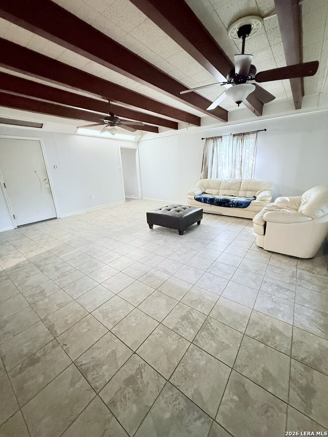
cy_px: 218
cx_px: 164
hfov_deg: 85.7
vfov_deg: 102.1
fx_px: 177
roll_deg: +3.1
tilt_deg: -17.7
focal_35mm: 14
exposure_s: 1/60
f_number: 2.2
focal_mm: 2.22
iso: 640
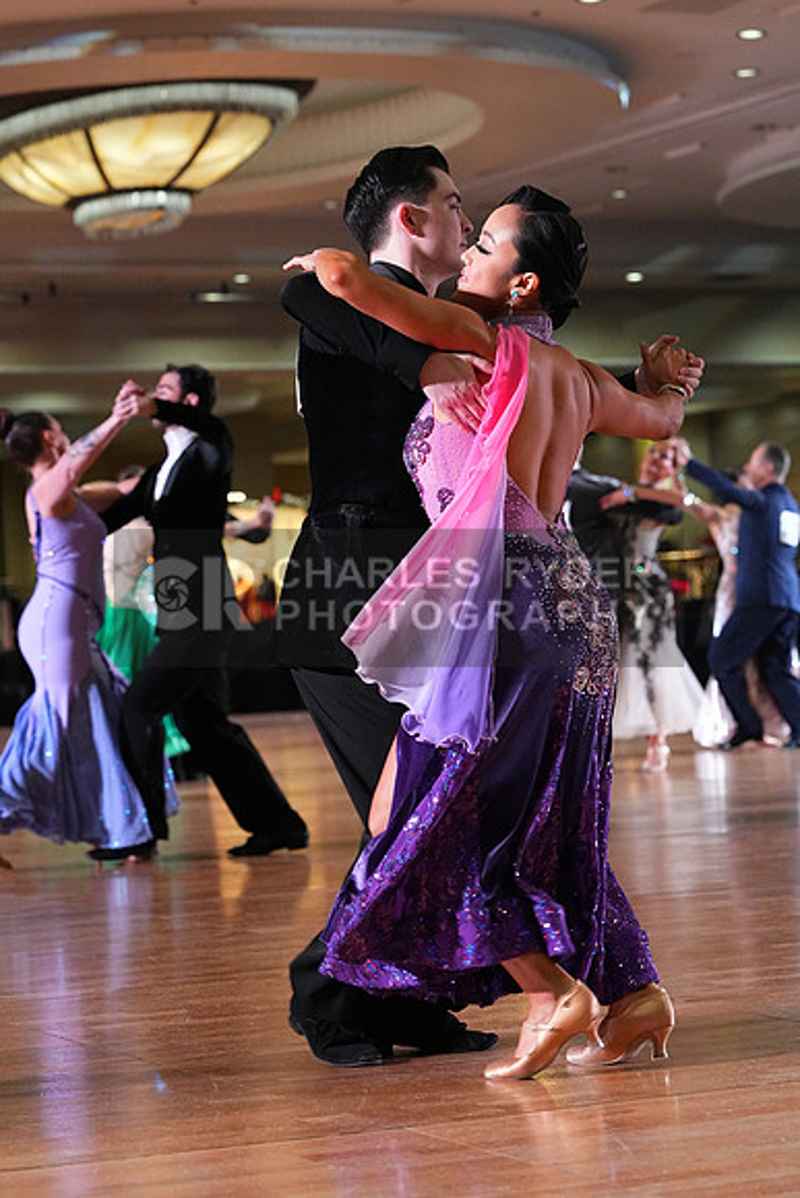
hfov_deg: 14.1
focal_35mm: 97
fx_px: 3231
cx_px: 400
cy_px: 599
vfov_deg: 21.0
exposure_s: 1/400
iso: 6400
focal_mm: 97
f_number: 5
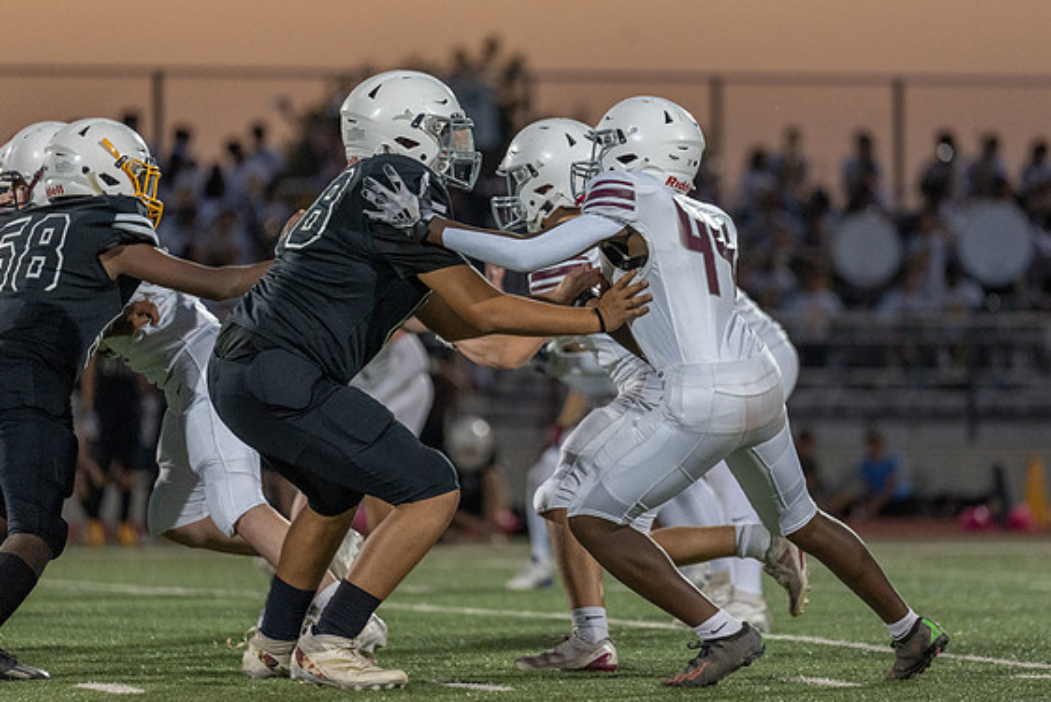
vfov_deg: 5.1
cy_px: 293
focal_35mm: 272
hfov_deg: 7.6
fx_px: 7942
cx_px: 556
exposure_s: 1/1000
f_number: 2.8
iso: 1250
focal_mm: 200
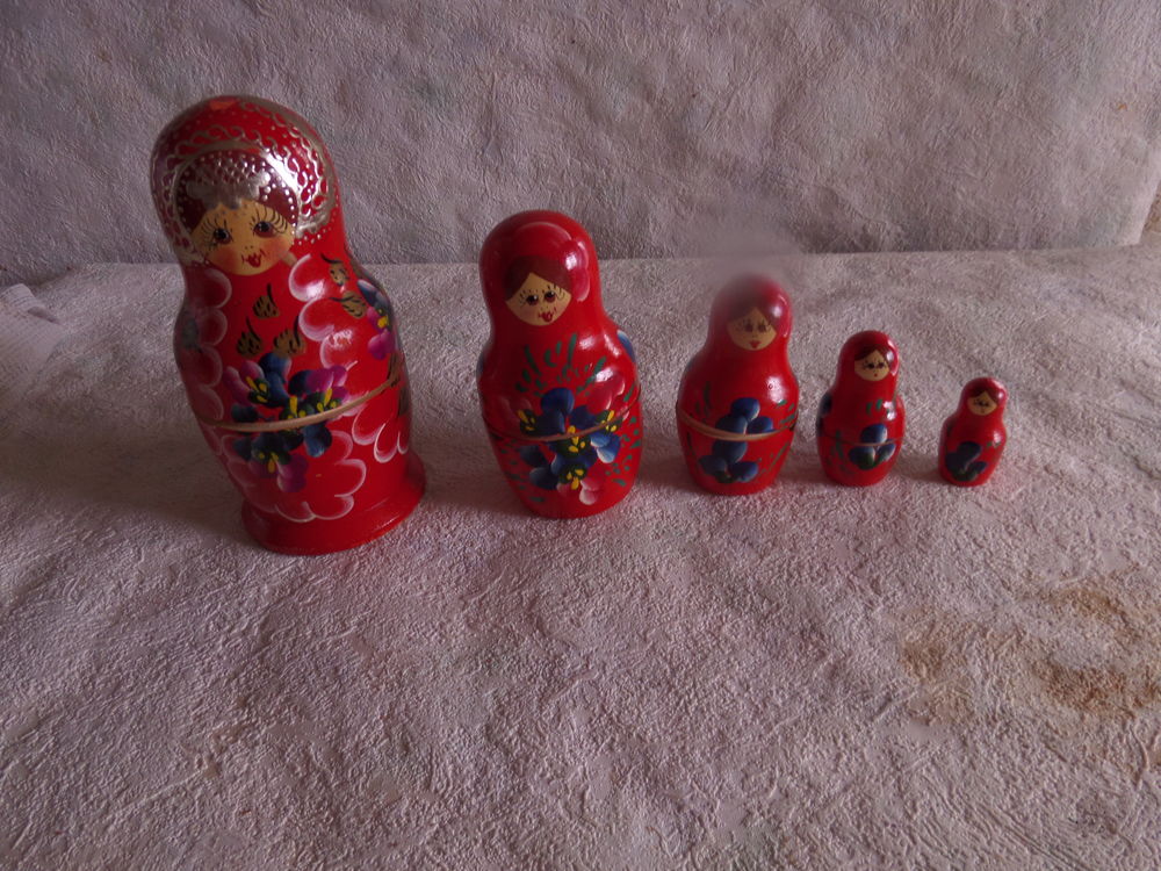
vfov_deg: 56.8
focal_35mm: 24
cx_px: 580
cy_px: 436
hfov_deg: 71.6
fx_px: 805
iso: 100
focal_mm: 4
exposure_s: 1/45
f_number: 3.2
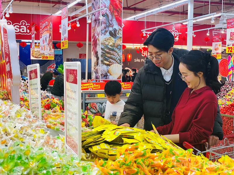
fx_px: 352
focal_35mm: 52
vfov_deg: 28.0
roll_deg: +0.5
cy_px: 88
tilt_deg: -3.9
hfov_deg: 36.8
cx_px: 117
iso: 50
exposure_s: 1/100
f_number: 2
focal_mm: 6
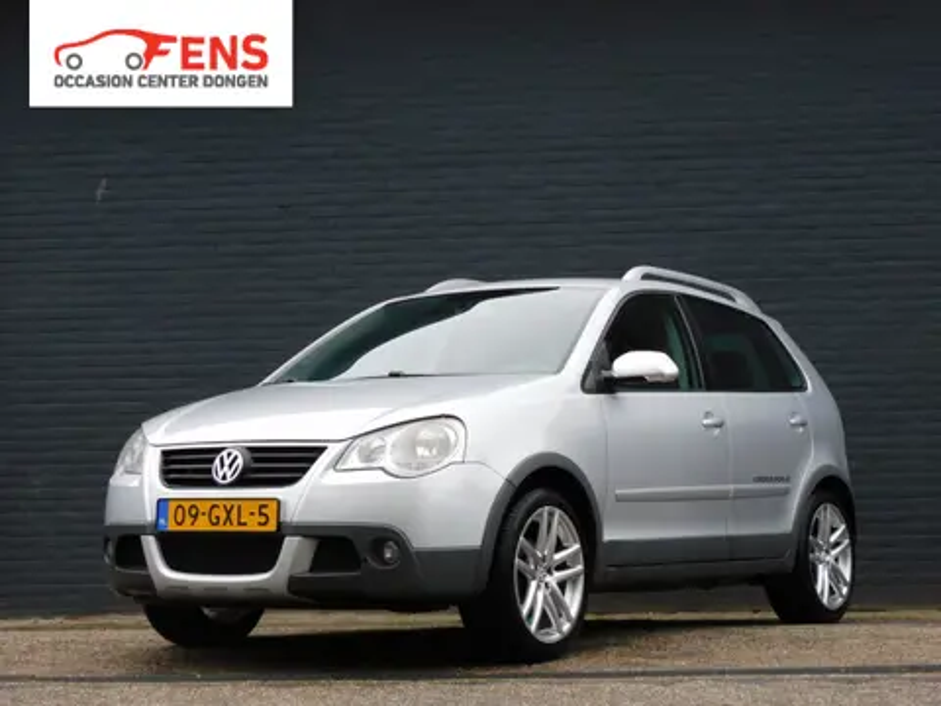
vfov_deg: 18.4
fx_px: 2175
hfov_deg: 24.4
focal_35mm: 80
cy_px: 353
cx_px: 470
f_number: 4.5
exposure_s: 1/400
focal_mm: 14.3
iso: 125
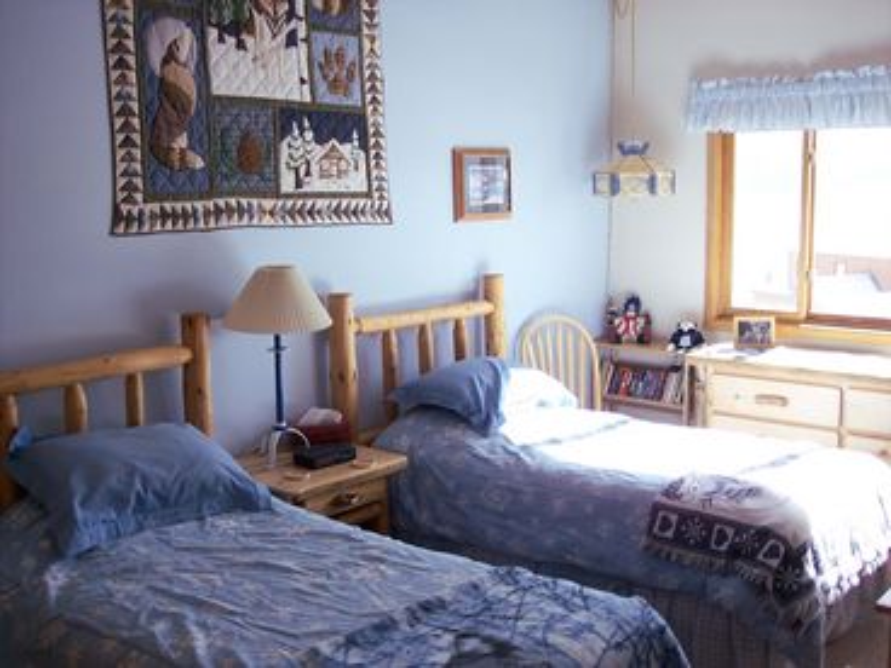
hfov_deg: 47.9
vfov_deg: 36.8
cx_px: 446
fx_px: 1004
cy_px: 334
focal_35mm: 39
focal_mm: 8
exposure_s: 1/60
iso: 100
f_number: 3.4
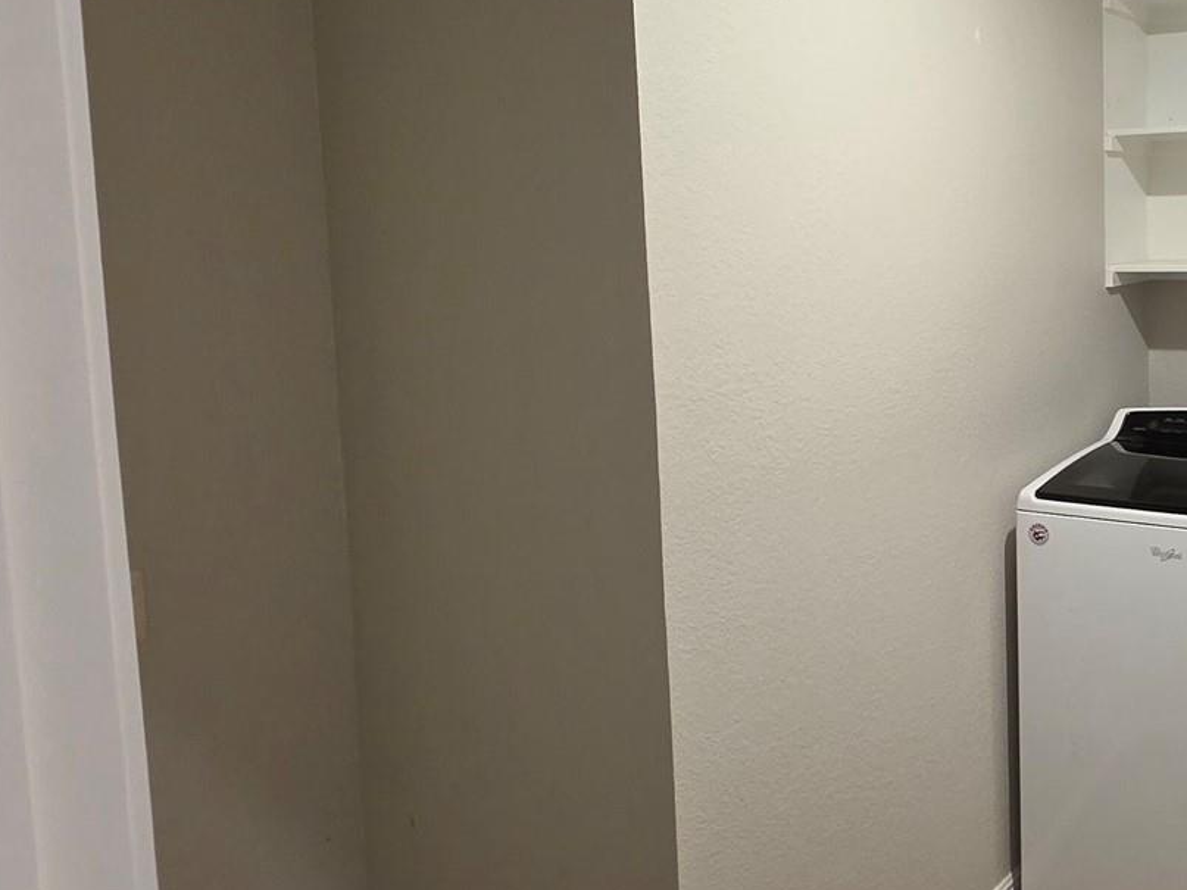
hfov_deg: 52.2
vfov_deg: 42.6
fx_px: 1131
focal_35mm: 33
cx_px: 931
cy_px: 332
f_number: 1.9
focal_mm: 2.2
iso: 320
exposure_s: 1/60
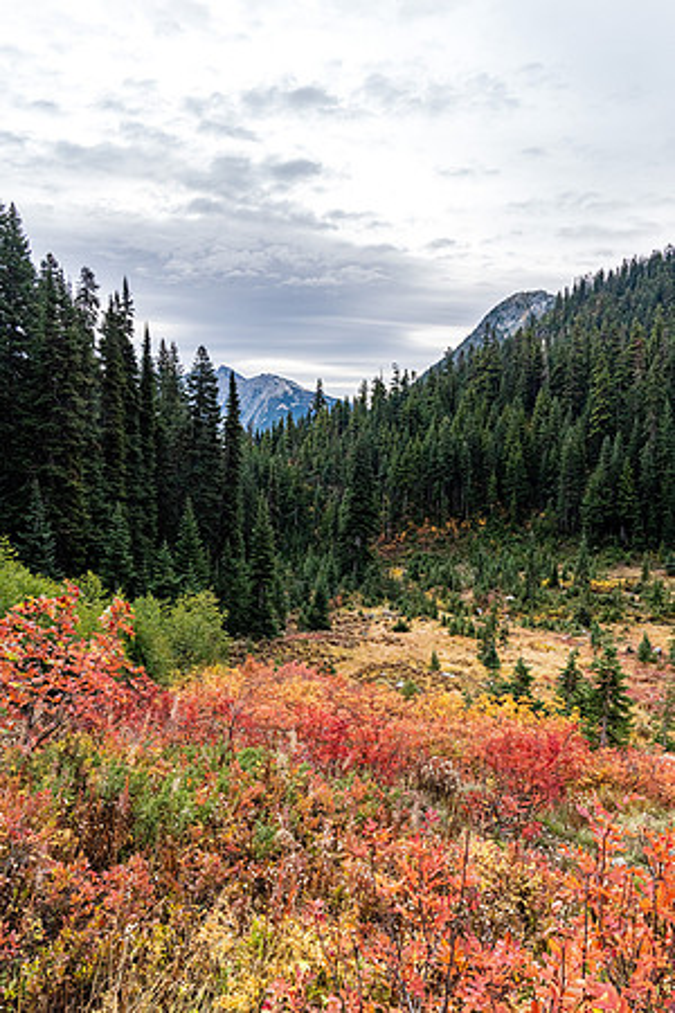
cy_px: 506
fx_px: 675
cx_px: 338
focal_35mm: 24
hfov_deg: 53.1
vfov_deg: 73.7
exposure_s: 1/1000
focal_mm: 24
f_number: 9
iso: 2500
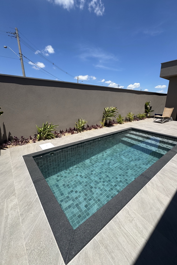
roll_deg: +0.5
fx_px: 111
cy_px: 129
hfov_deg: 77.1
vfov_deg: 100.4
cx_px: 96
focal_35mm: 15
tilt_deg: -14.9
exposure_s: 1/2208
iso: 50
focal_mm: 2.22
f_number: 2.2
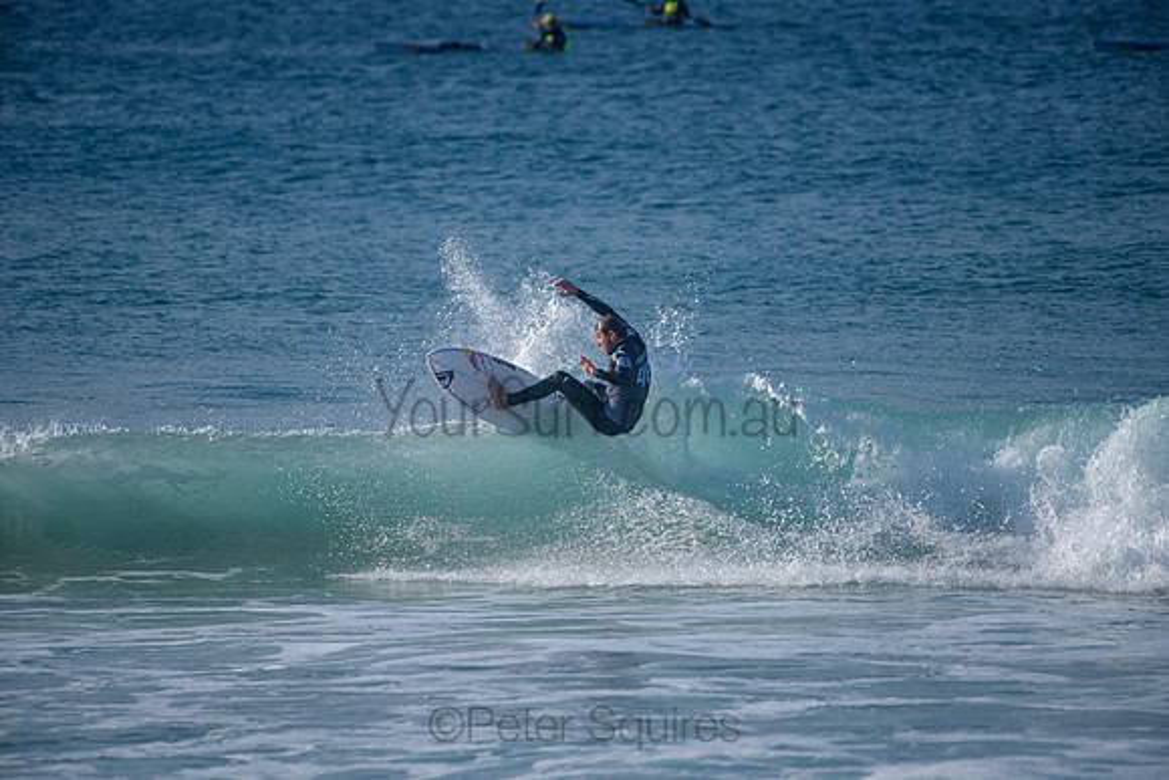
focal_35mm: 515
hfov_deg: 4.0
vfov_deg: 2.7
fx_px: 16721
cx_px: 584
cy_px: 390
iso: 200
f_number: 5.6
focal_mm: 500
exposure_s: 1/2000
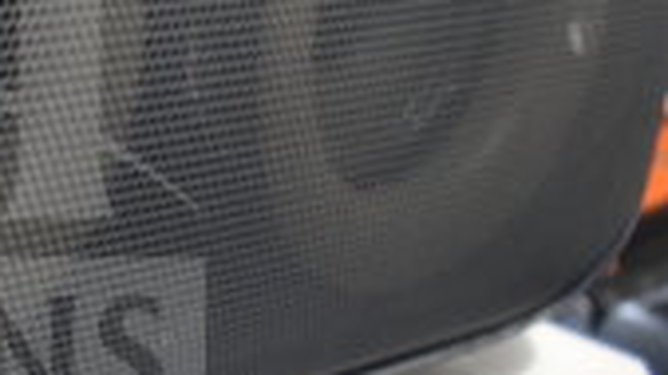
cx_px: -241
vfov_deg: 11.9
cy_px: 132
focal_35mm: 102
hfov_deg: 19.1
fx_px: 1806
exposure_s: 1/30
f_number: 3.5
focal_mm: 18
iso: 200
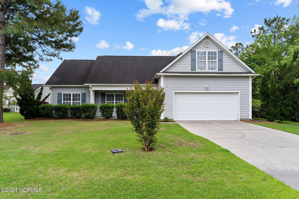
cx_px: 150
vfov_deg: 46.4
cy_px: 100
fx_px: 233
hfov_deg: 65.5
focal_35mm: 28
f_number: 5.6
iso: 400
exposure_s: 1/1000
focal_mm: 28
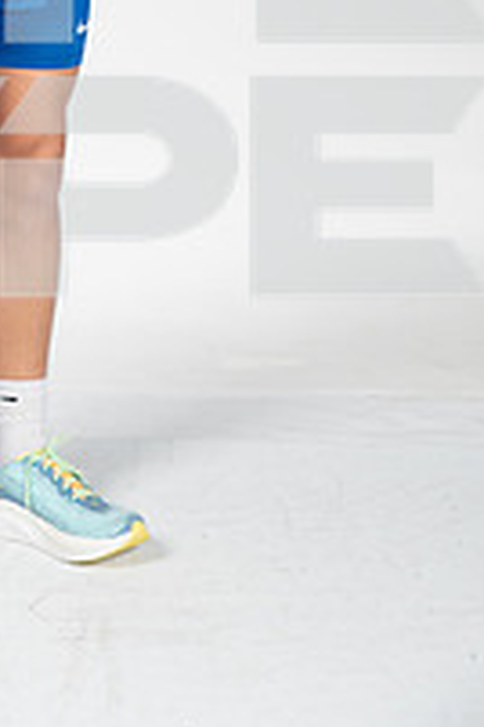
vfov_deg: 14.4
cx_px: -36
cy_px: -65
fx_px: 2803
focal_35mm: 139
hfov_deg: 9.8
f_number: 7.1
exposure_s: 1/400
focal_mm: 62
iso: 250
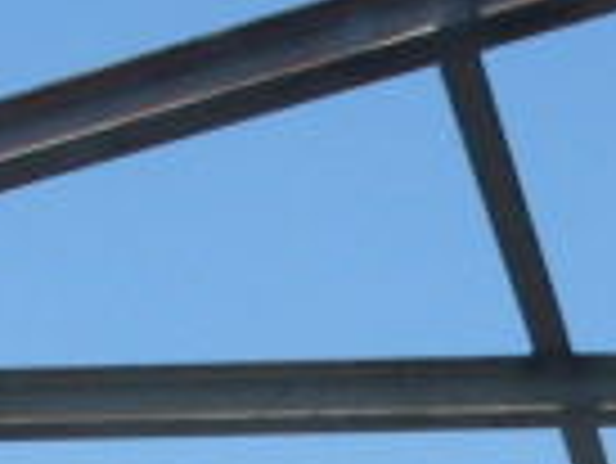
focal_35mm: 283
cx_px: 715
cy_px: 1221
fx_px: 5040
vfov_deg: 5.1
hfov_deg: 6.9
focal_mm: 6.3
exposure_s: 1/353
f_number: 4.9
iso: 50
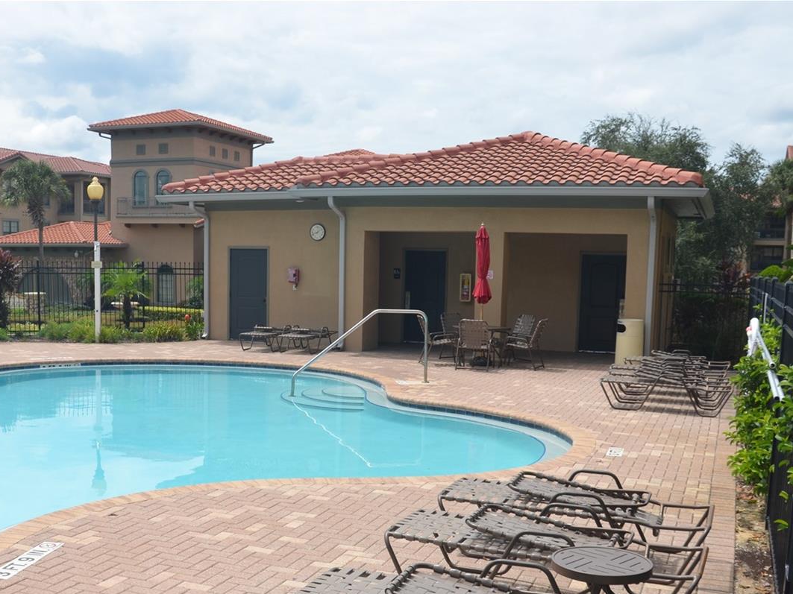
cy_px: 394
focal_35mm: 39
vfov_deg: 36.5
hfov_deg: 47.6
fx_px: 893
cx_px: 316
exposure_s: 1/250
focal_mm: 18
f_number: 9
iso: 100
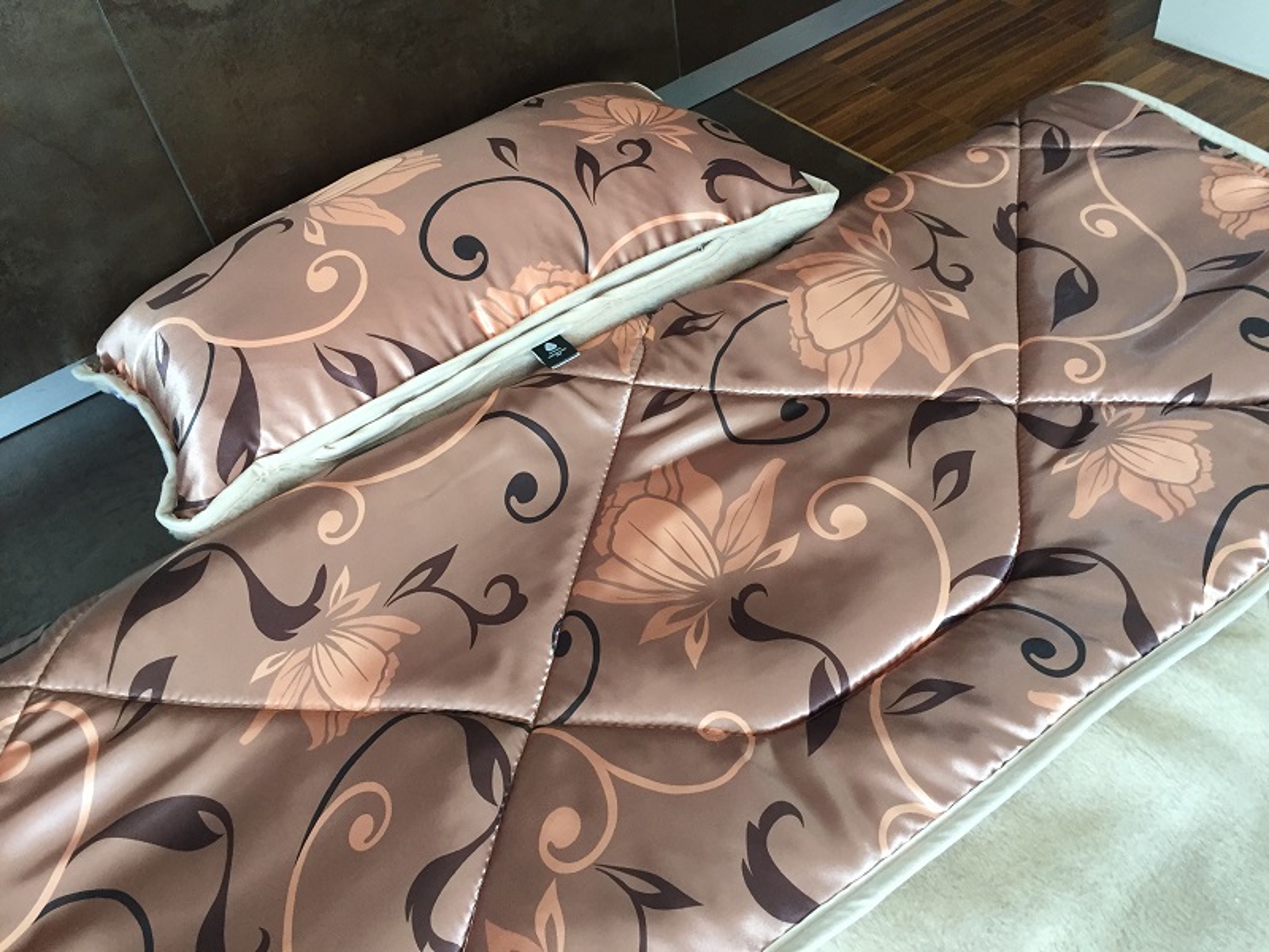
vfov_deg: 48.2
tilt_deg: -47.2
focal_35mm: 29
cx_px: 634
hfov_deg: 61.7
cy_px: 476
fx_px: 1063
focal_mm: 4.15
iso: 160
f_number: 2.2
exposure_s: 1/33
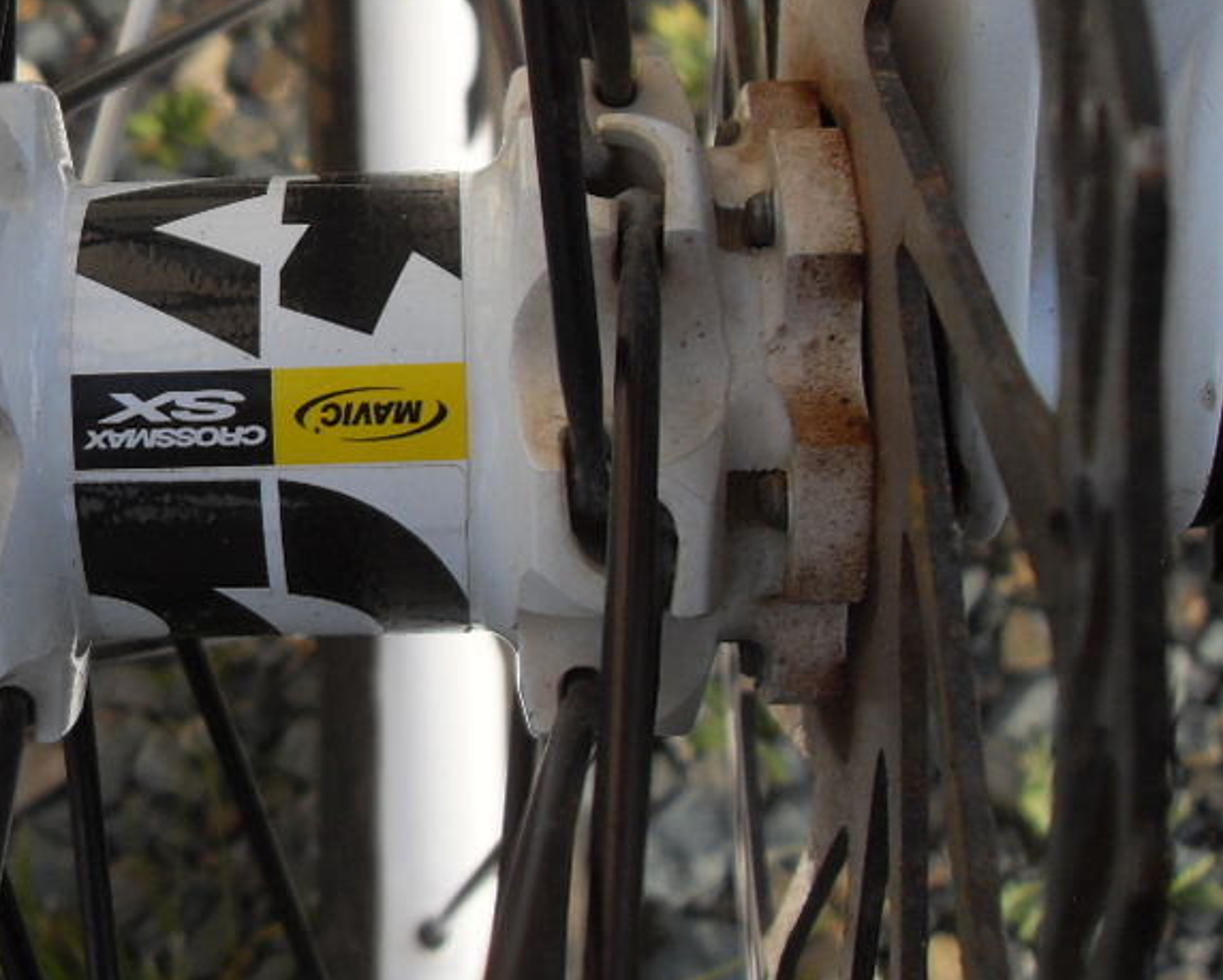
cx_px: 261
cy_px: 381
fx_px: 2100
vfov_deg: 26.2
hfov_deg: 31.7
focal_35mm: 58
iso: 80
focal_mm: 6.3
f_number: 2.8
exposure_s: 1/350
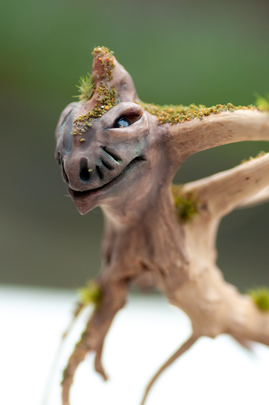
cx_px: 134
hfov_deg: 10.1
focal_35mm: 135
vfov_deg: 15.2
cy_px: 202
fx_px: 1517
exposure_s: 1/1000
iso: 500
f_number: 4.5
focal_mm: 90
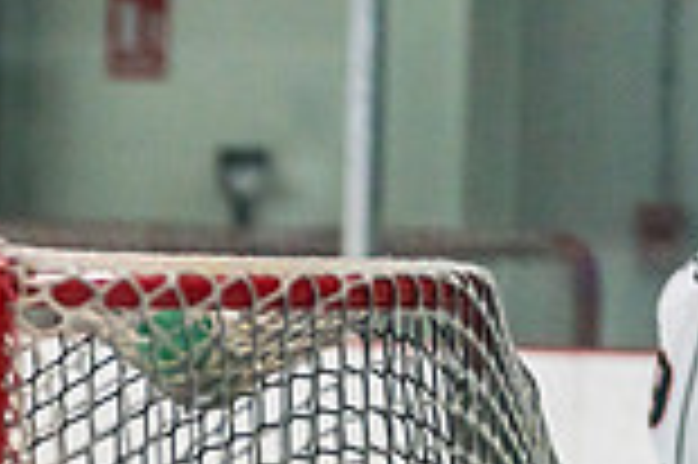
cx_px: -315
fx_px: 11311
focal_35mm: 584
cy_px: 831
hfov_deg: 3.5
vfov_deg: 2.3
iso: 3200
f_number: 2.8
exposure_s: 1/1250
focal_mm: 156
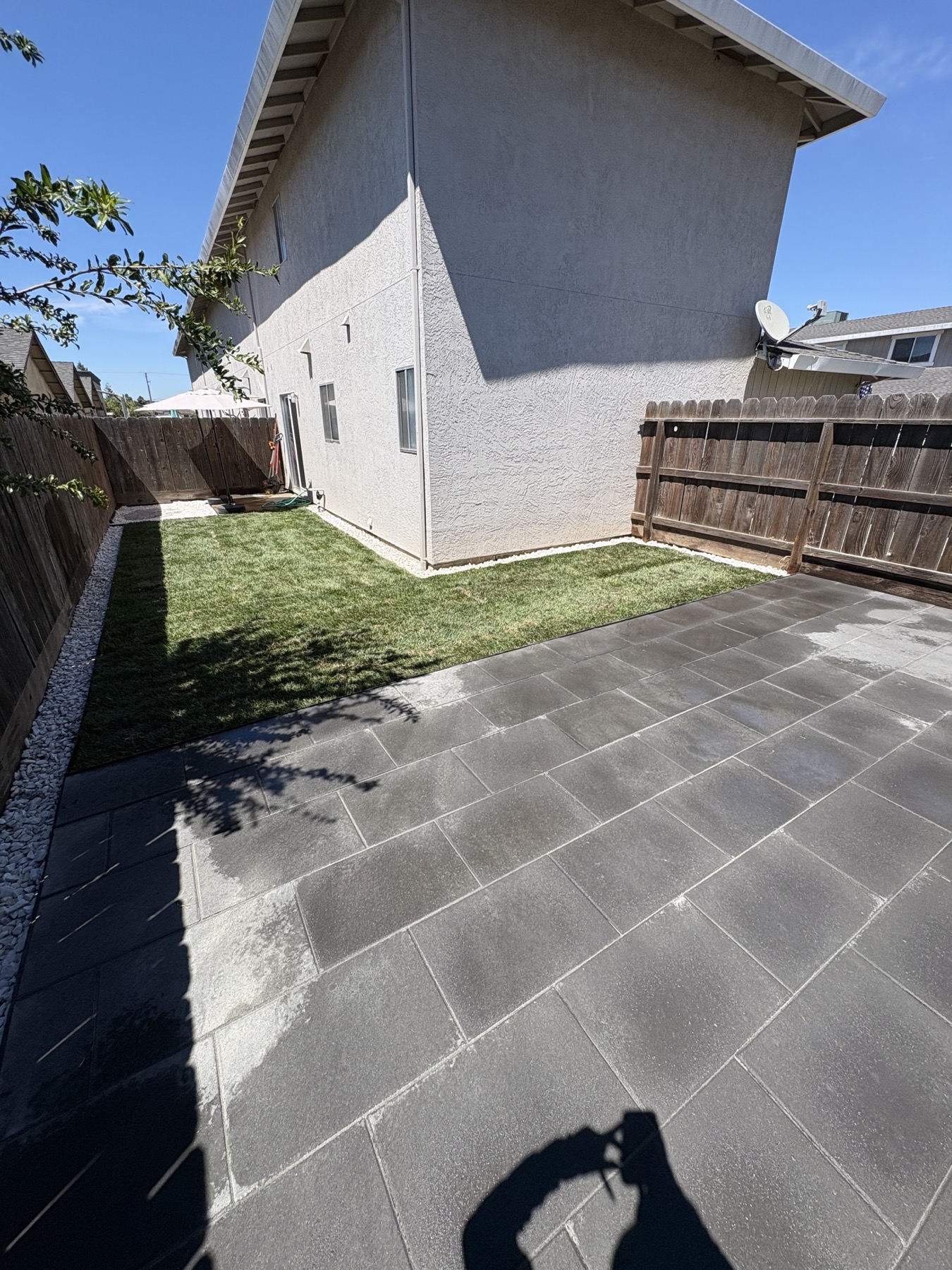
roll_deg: +1.0
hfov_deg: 85.7
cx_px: 476
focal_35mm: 14
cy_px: 635
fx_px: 513
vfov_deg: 102.1
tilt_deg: -23.2
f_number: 2.2
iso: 50
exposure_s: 1/1536
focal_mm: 2.22
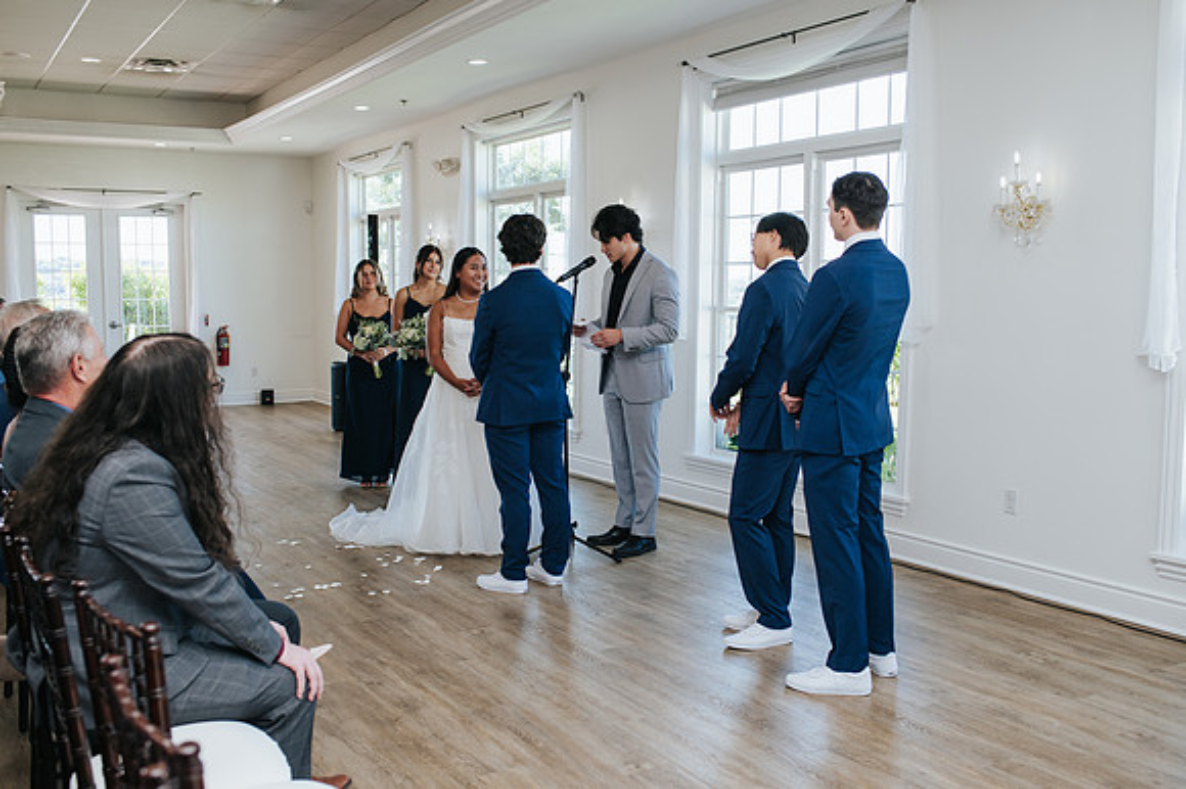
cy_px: 394
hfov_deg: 53.2
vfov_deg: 36.9
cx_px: 593
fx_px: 1183
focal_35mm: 36
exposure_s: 1/200
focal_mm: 35
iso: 250
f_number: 3.5
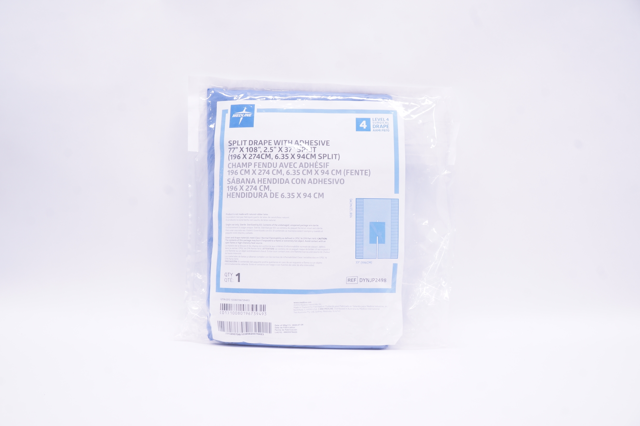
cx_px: 320
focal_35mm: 27
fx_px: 479
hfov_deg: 67.4
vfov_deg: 47.8
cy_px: 213
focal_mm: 18
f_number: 11
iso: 400
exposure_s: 1/15
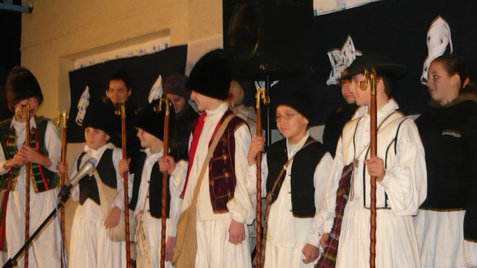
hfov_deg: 42.1
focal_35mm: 49
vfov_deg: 24.2
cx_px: 223
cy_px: 188
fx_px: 620
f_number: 2.8
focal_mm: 5.5
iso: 250
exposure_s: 1/30
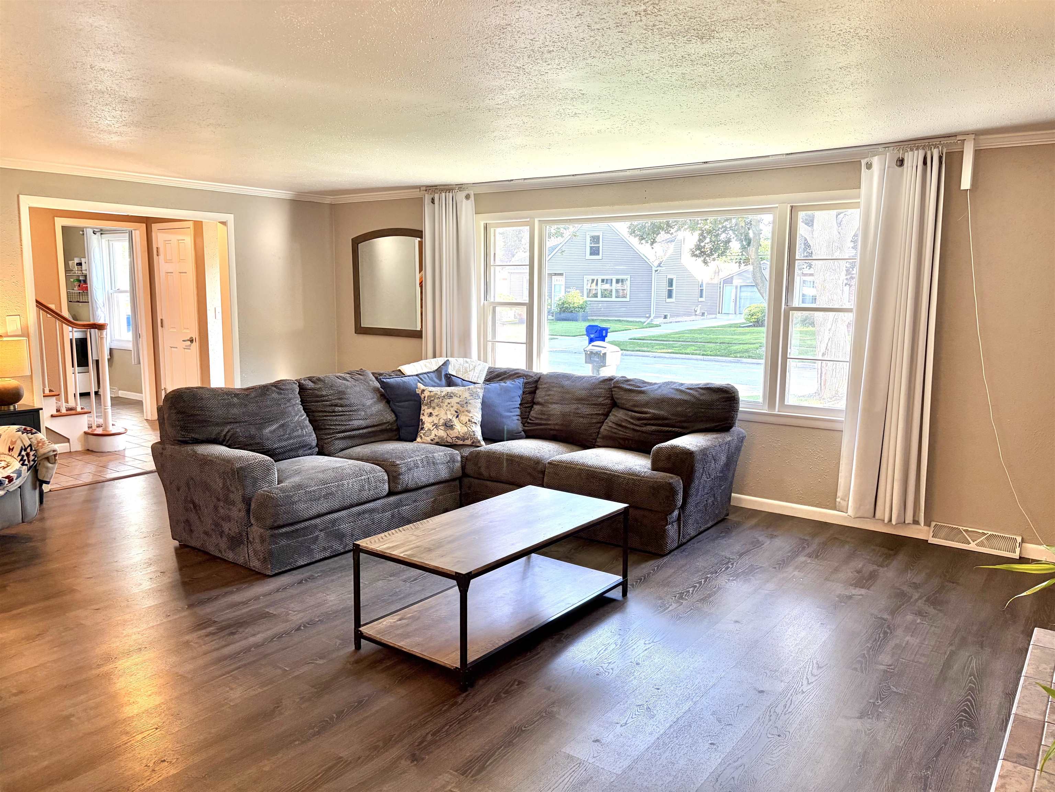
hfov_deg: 67.3
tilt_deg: -7.6
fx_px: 792
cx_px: 528
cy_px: 396
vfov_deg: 53.1
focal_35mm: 26
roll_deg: -0.8
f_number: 1.6
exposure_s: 1/120
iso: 100
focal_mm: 5.96
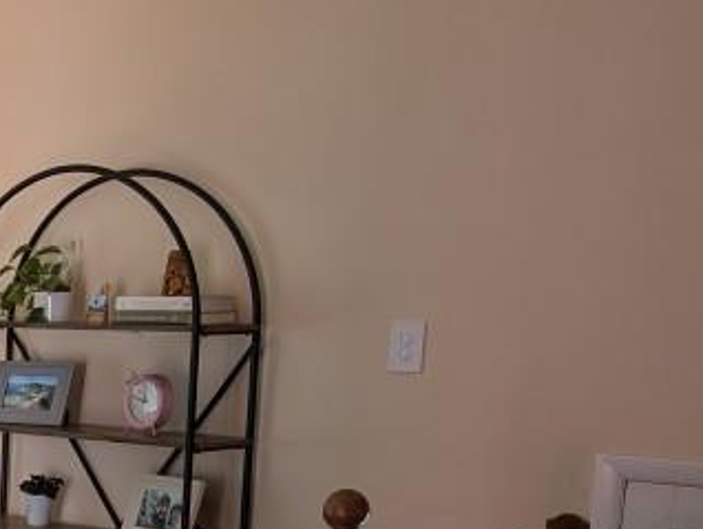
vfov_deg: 18.5
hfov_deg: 20.7
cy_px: 560
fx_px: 1565
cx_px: -413
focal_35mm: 77
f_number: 1.68
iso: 21
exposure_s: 1/71.5
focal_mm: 6.9
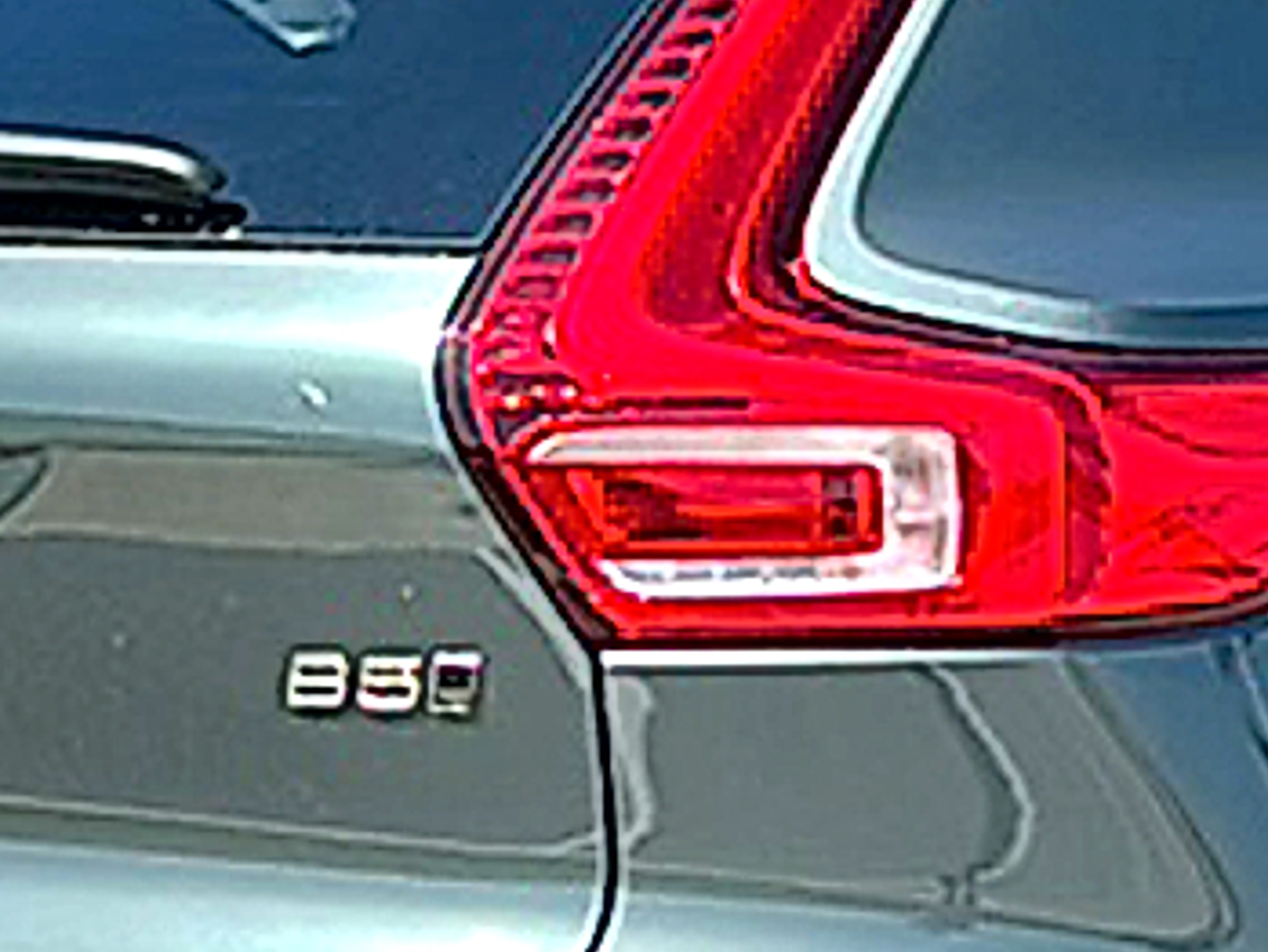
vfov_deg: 8.5
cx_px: 1486
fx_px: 6376
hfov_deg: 11.2
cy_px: 734
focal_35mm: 174
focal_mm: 6.86
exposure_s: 1/3077
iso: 80
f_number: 1.78
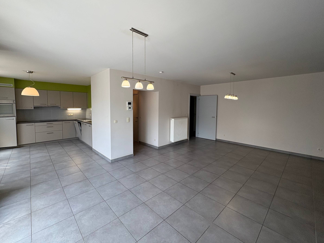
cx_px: 152
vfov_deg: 81.7
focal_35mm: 15
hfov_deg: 98.0
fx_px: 140
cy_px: 115
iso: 100
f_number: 2.2
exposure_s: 1/104
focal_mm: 2.22
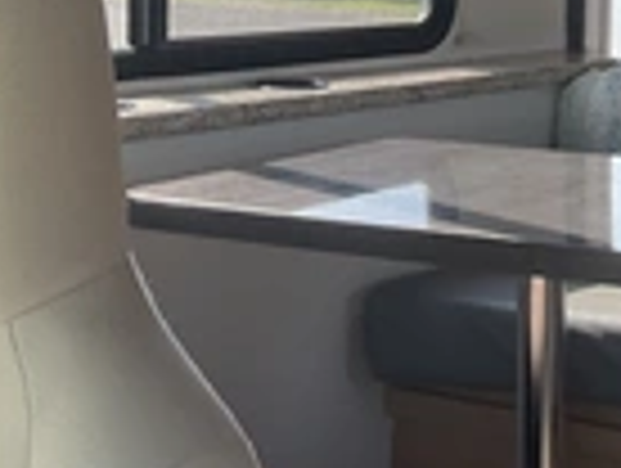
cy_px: 54
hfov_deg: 20.9
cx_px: 832
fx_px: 1510
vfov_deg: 17.4
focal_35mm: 84
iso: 64
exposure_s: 1/119
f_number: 1.8
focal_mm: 3
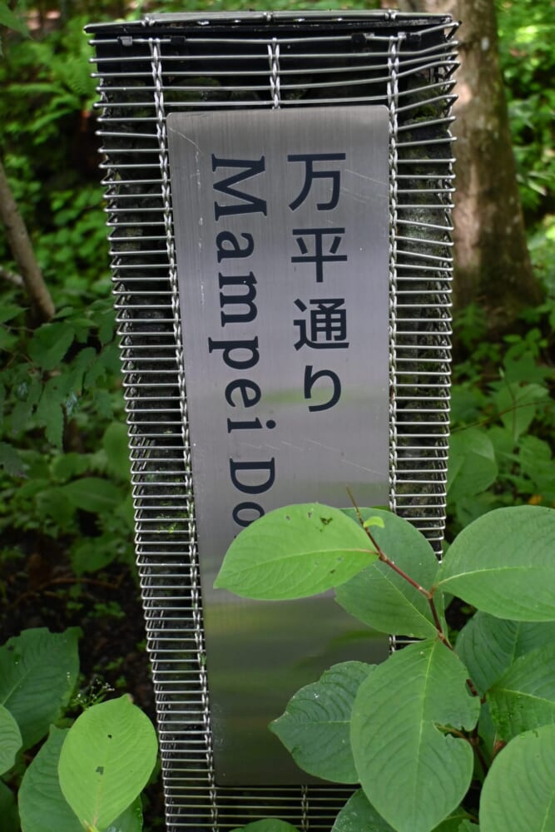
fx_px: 1006
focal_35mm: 44
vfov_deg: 45.0
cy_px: 416
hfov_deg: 30.9
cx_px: 278
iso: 1400
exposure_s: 1/125
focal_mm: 29
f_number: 4.8
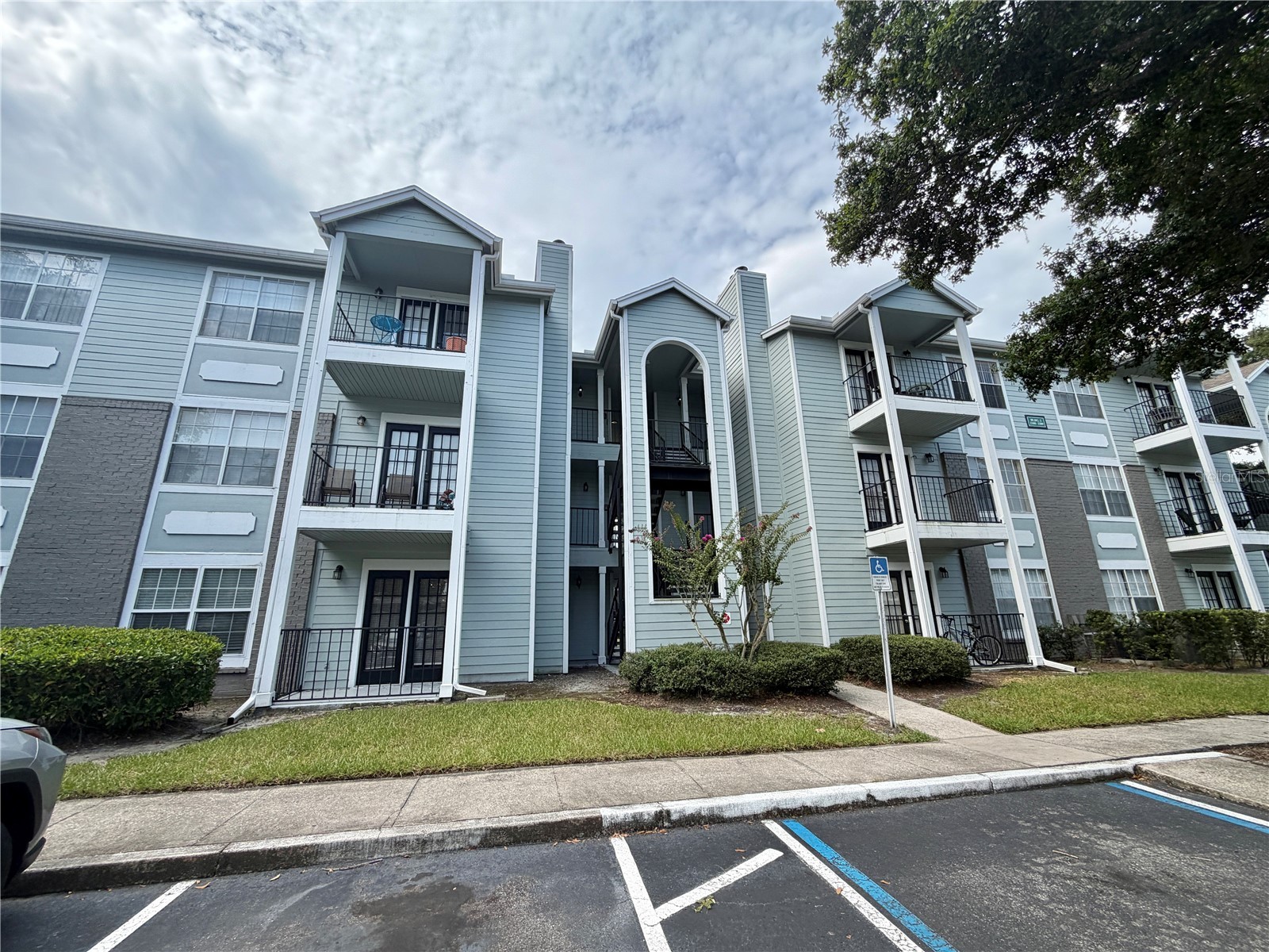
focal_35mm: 14
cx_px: 634
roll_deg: +1.2
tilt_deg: +14.2
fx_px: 513
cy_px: 476
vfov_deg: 85.7
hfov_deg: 102.1
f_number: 2.2
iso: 40
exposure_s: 1/770
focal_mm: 2.22
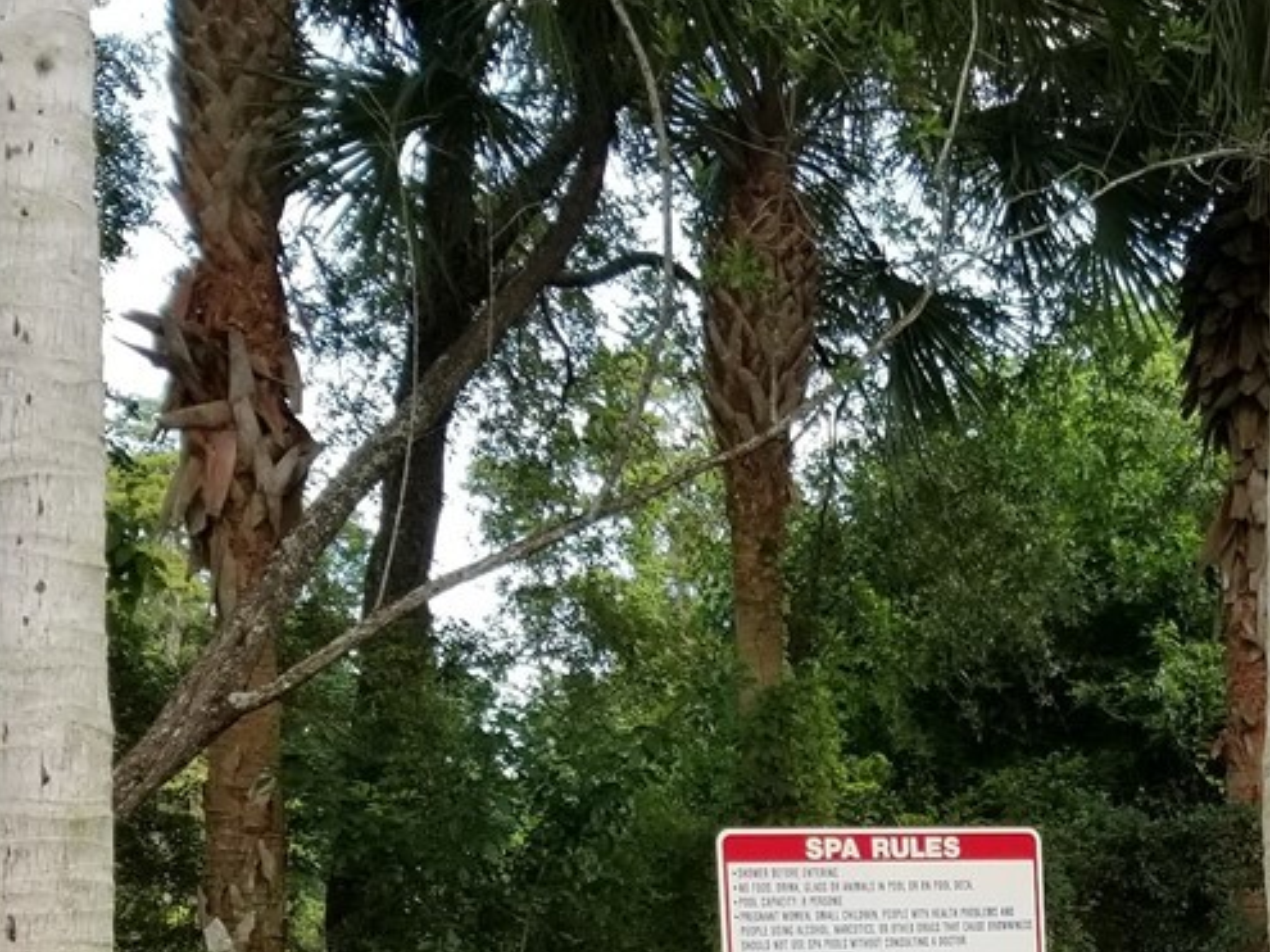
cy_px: 1239
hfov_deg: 21.9
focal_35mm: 84
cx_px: 1452
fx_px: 3081
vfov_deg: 16.6
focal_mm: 4.25
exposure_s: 1/148
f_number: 1.7
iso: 50
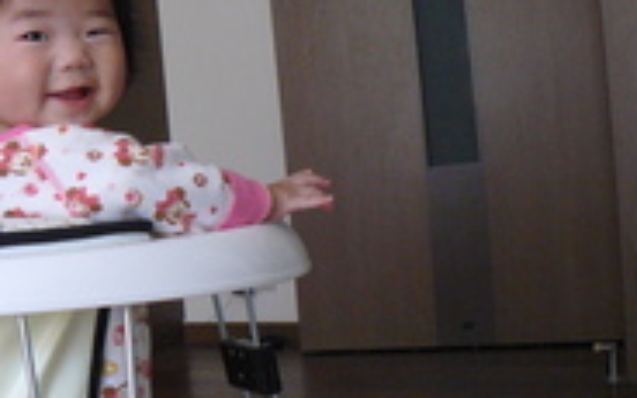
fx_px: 1441
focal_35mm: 83
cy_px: 253
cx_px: 21
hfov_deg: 24.0
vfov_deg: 15.7
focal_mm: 6
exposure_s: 1/30
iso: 200
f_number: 2.8
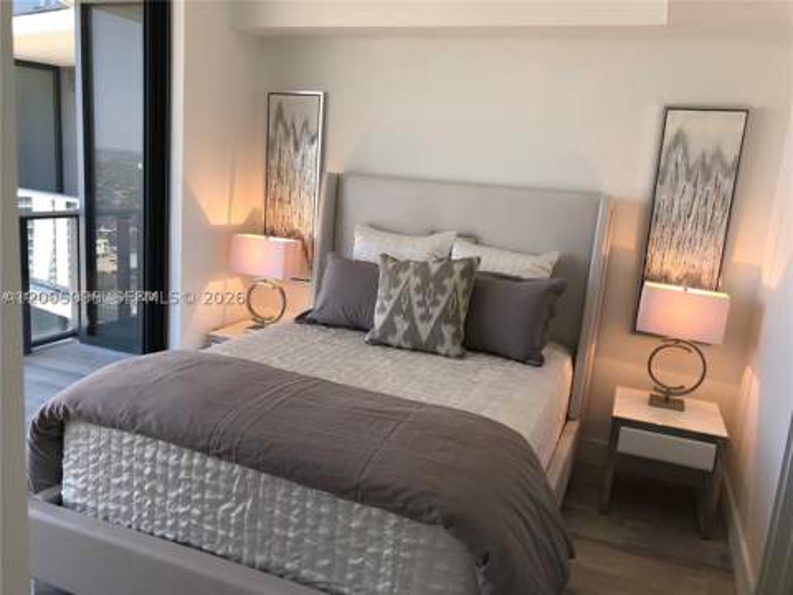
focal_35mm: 28
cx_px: 396
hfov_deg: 63.4
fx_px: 641
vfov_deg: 49.7
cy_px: 298
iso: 50
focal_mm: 4
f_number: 1.8
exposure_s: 1/120
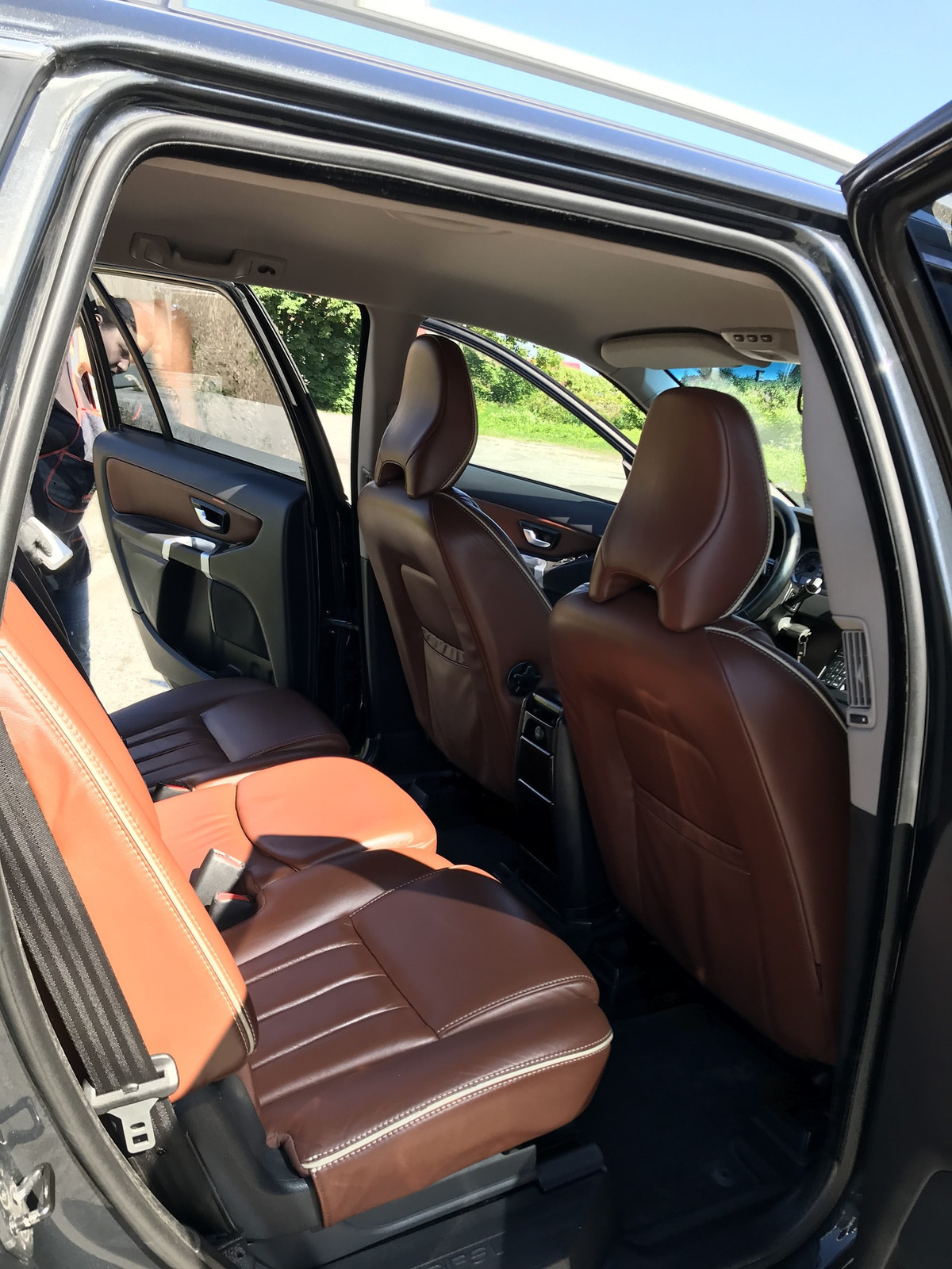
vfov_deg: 63.4
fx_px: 1027
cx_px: 476
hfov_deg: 49.7
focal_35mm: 28
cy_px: 634
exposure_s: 1/335
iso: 20
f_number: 1.8
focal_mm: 3.99
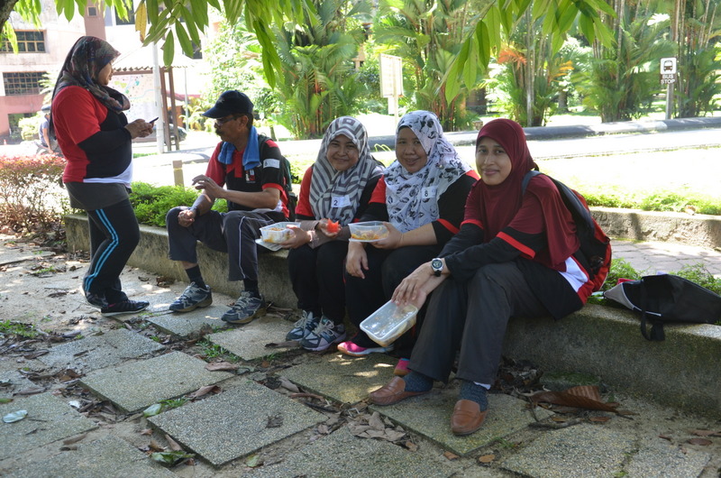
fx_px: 690
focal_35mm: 34
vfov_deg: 38.2
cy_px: 239
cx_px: 360
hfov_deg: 55.2
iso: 400
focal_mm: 23
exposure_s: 1/125
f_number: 4
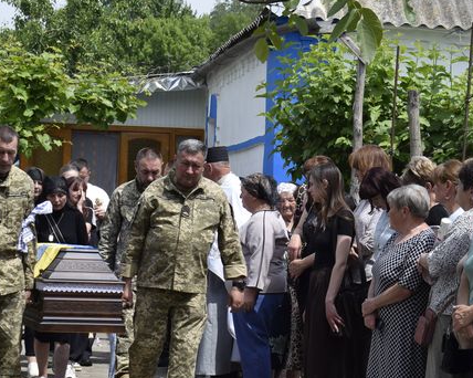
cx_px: 264
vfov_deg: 11.3
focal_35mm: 136
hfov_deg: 14.2
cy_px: 254
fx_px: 1901
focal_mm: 55
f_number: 10
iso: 200
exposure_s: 1/400
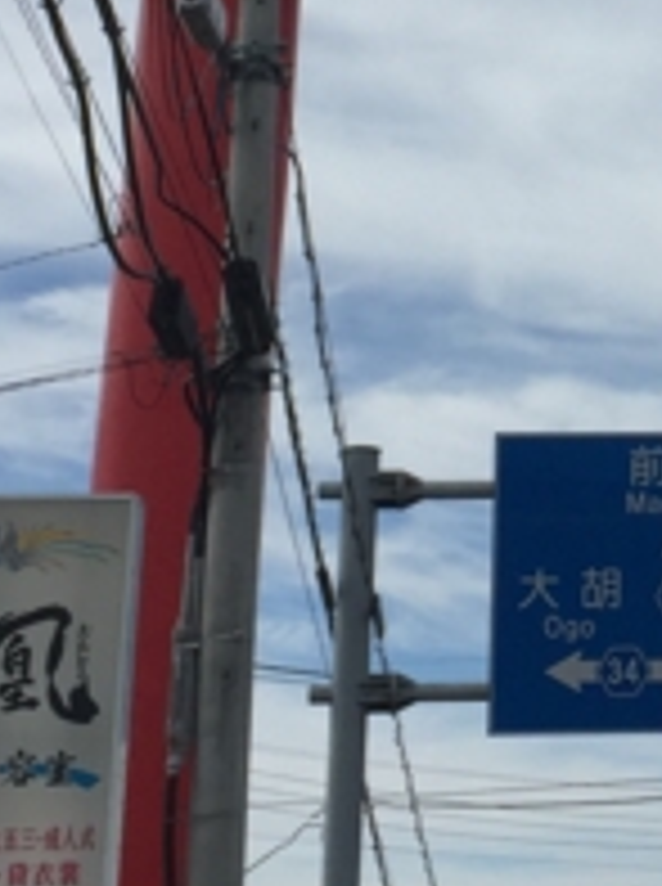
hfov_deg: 12.2
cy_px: -36
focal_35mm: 118
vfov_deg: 16.3
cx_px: 847
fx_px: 3019
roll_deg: +2.6
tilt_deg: +25.2
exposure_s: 1/3968
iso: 32
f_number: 2.2
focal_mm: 4.15
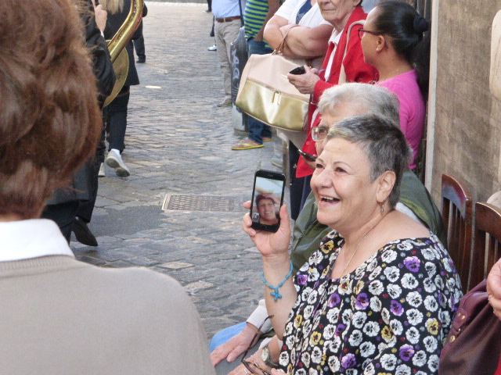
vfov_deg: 16.2
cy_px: 188
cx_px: 250
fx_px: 1317
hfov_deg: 21.5
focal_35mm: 91
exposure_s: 1/125
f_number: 5.2
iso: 800
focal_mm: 15.1
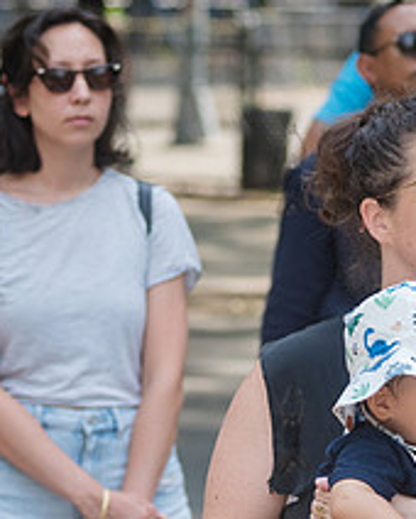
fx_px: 5025
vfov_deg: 5.9
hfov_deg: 4.7
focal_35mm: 327
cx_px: 295
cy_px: 504
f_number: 4
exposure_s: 1/800
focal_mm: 100
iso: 500
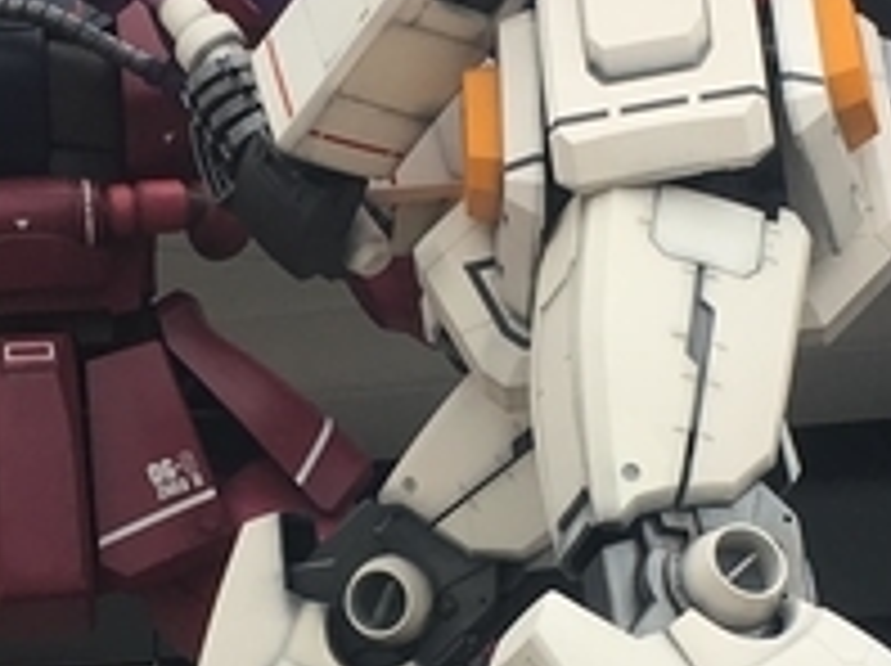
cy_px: 414
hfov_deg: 13.2
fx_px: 3856
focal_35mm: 150
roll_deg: -0.8
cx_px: 302
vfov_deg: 9.9
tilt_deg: +7.3
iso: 25
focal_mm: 4.15
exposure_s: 1/405
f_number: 2.2
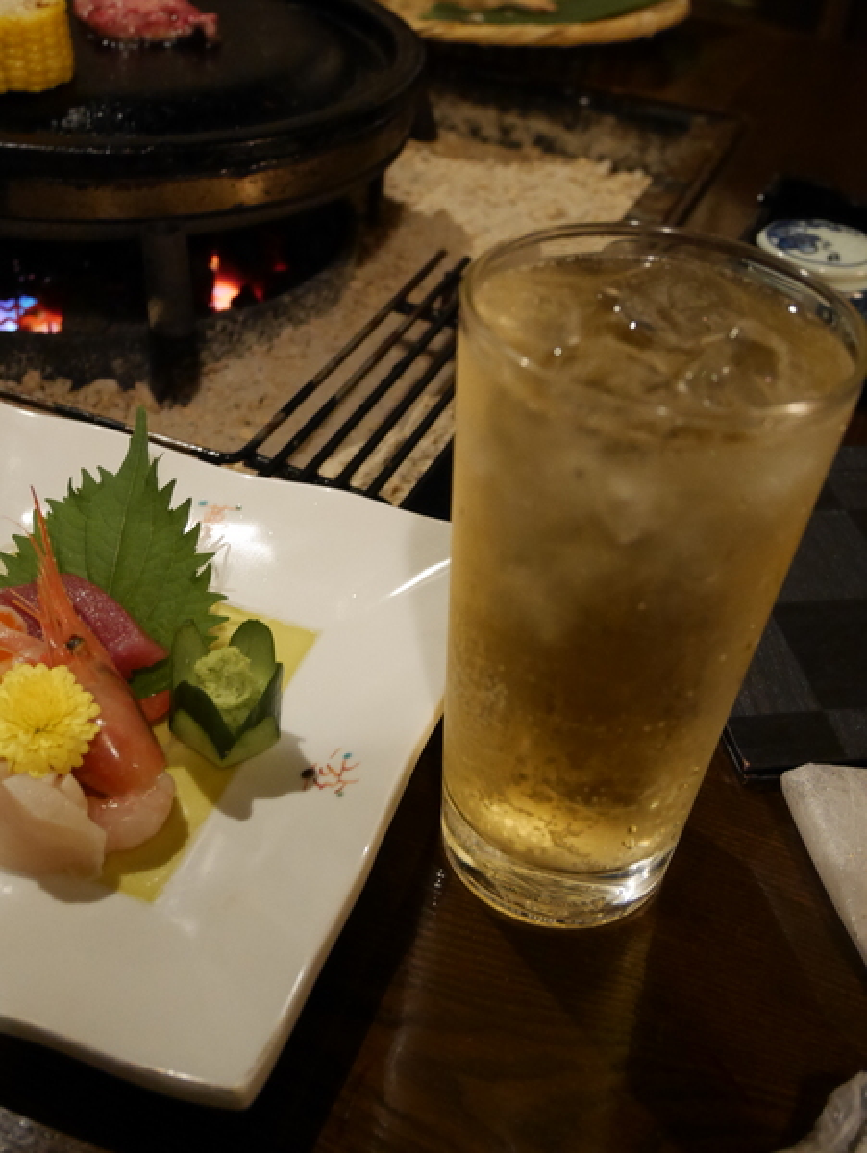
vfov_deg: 46.8
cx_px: 434
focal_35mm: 40
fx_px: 1334
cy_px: 576
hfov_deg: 36.0
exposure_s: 1/20
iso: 3200
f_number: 4.6
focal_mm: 20
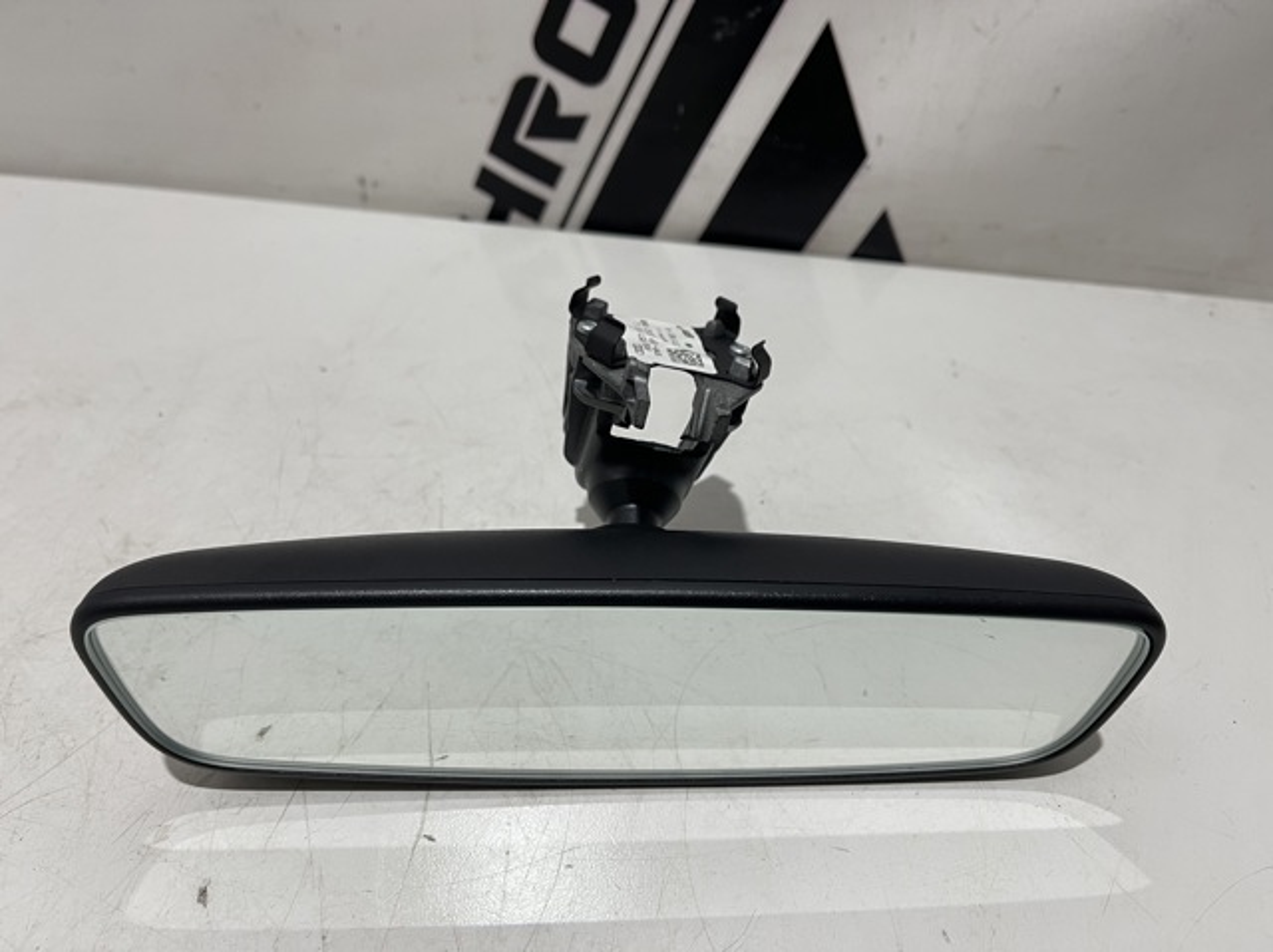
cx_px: 636
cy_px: 476
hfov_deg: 69.4
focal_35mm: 25
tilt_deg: -38.0
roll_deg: -2.0
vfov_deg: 54.8
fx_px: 919
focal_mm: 5.1
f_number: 1.6
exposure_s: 1/50
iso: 64
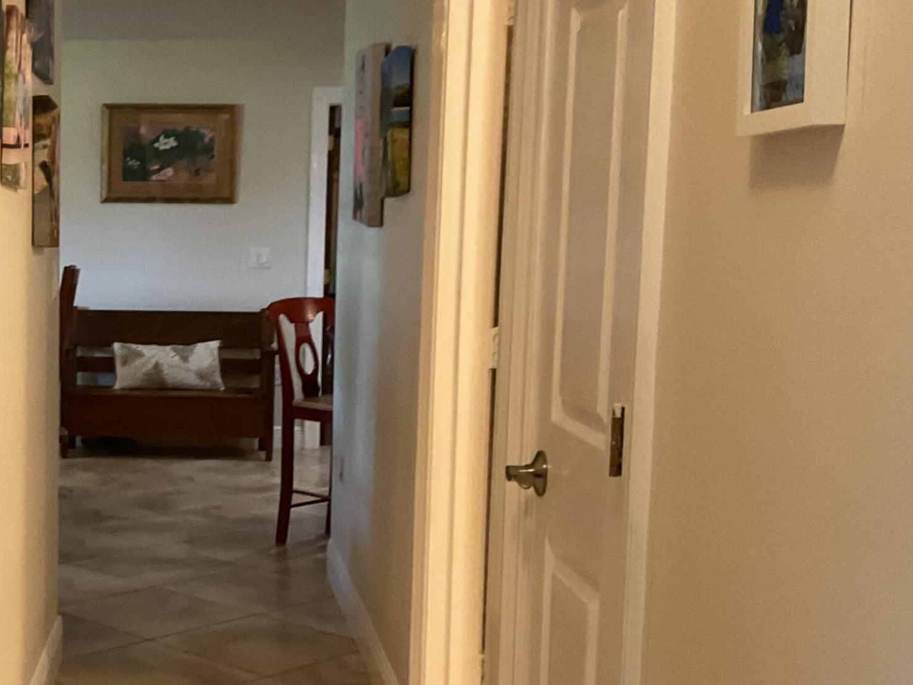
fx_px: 1504
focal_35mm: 57
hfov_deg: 32.2
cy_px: 410
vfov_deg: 25.6
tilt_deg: -4.1
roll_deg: -1.0
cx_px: 98
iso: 200
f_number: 1.8
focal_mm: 3
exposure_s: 1/60
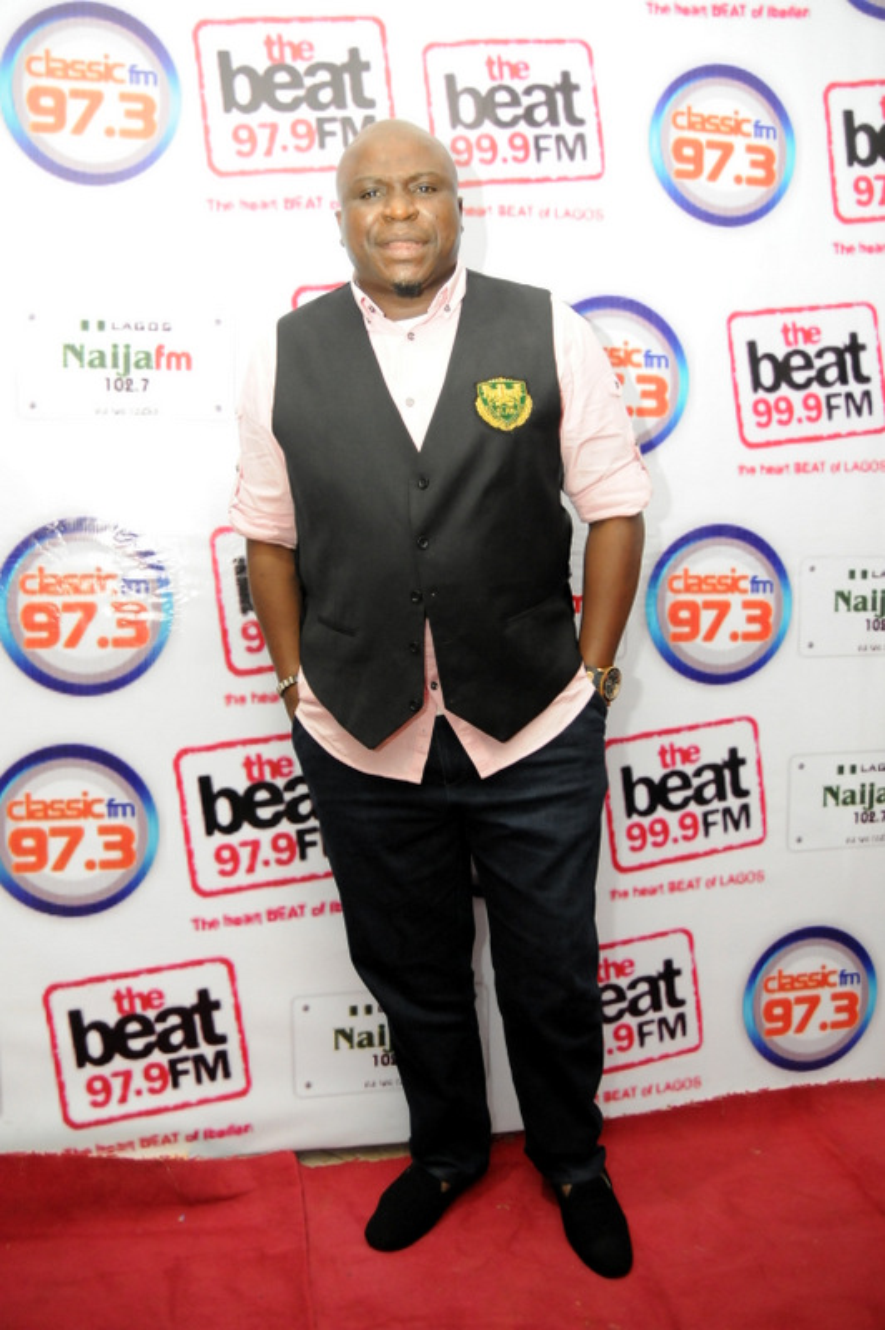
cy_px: 665
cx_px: 442
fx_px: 1108
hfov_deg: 43.5
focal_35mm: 30
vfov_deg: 62.0
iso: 1600
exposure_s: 1/125
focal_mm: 20
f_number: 3.5
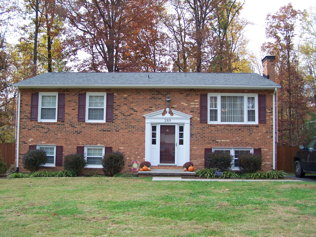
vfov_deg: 37.7
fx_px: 347
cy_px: 118
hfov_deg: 49.0
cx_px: 158
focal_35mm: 38
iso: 80
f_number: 2.8
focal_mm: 6.3
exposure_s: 1/250
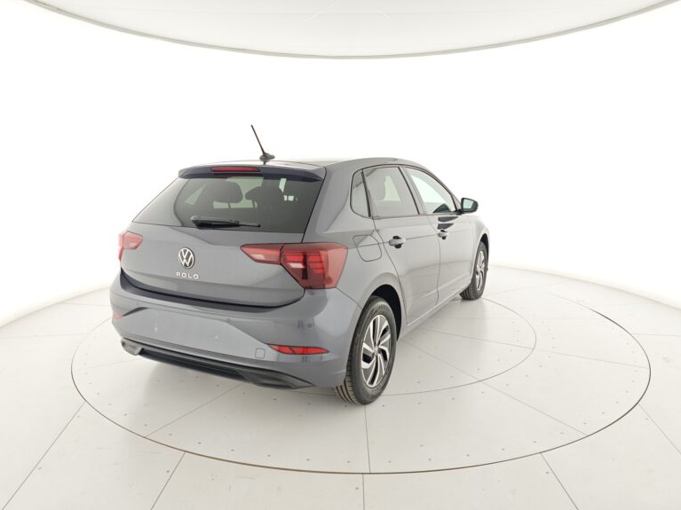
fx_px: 472
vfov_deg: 56.8
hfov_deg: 71.6
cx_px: 349
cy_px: 251
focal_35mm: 24
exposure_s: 1/100
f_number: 1.6
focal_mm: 6.55
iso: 64
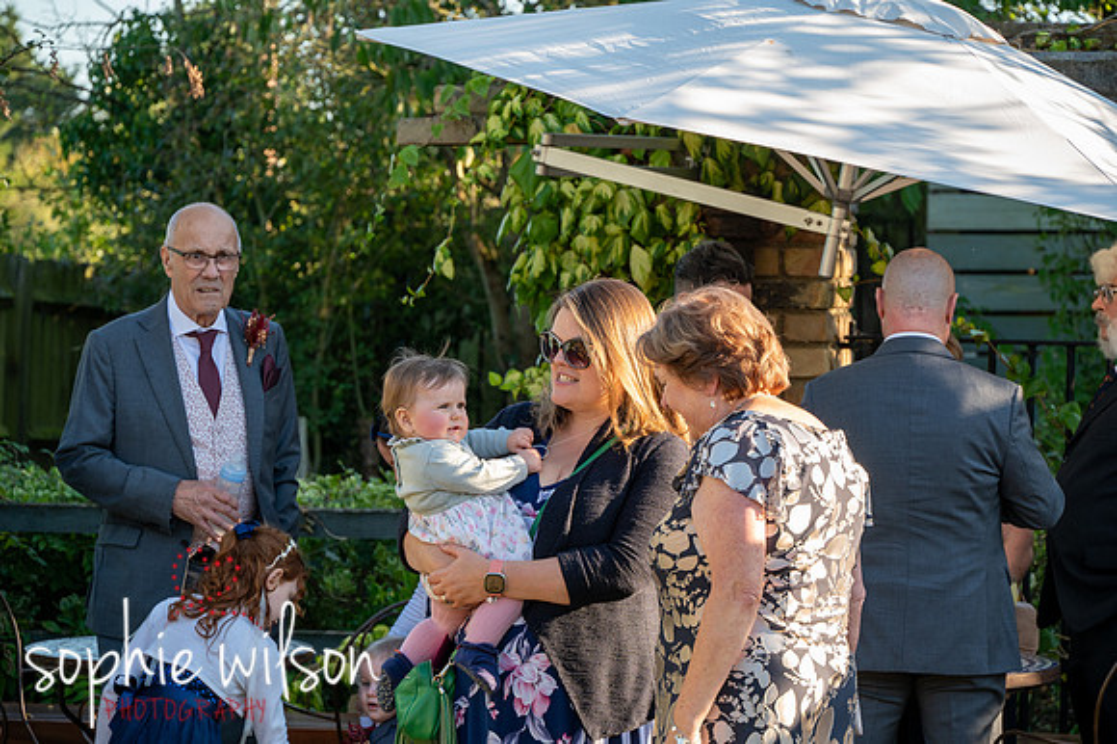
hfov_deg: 12.8
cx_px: 558
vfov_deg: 8.6
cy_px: 372
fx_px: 4961
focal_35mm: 160
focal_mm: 160
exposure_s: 1/200
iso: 400
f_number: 8
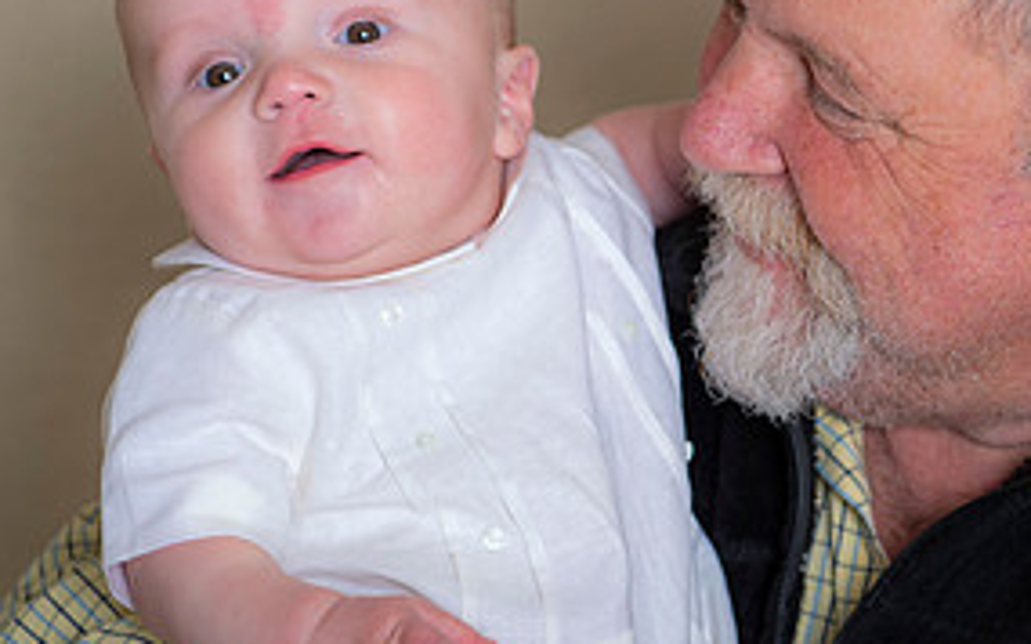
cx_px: 698
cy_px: 297
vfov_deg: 9.0
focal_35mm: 145
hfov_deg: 14.4
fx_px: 4073
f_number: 4
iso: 250
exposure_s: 1/200
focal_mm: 70
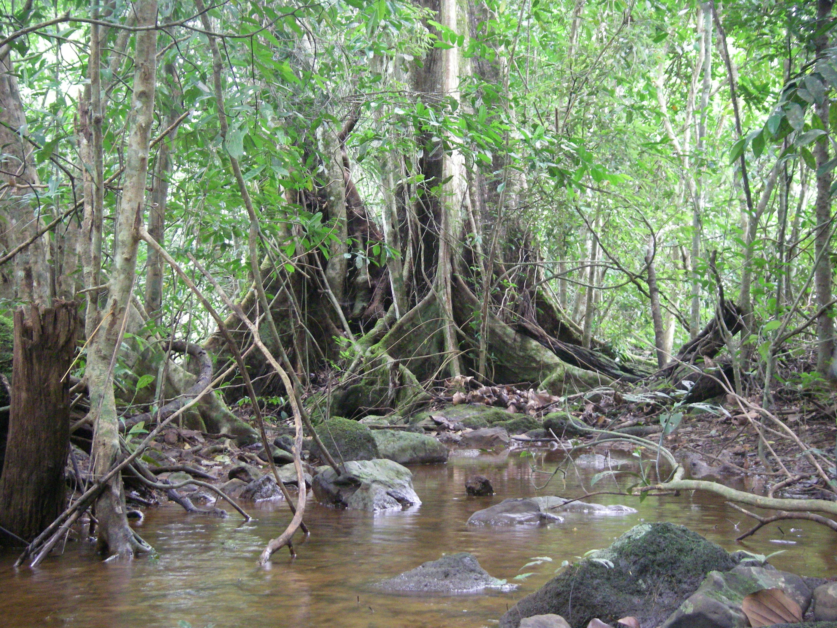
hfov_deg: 30.7
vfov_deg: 23.3
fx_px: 1523
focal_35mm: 63
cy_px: 314
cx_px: 418
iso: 400
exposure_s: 1/8
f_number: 3.7
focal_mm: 10.5
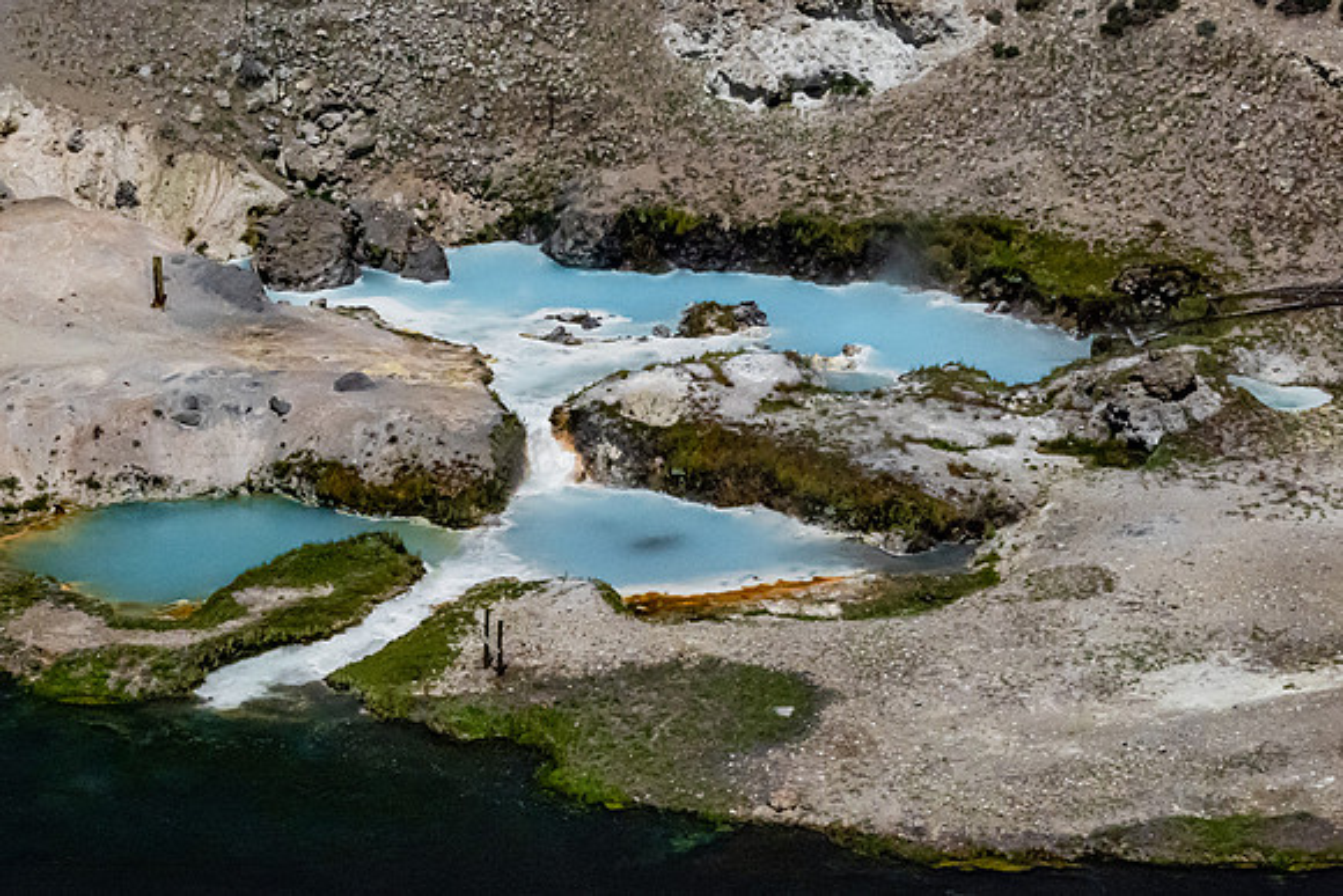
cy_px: 456
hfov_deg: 16.9
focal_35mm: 121
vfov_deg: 11.3
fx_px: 4516
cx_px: 698
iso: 1600
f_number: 11
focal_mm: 41.15
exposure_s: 1/10000
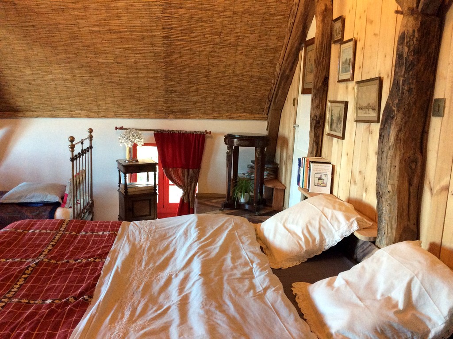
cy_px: 170
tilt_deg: -9.6
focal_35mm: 32
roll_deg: -2.1
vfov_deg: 44.1
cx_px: 226
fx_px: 418
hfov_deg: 56.9
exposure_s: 1/24
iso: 250
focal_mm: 3.3
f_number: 2.4
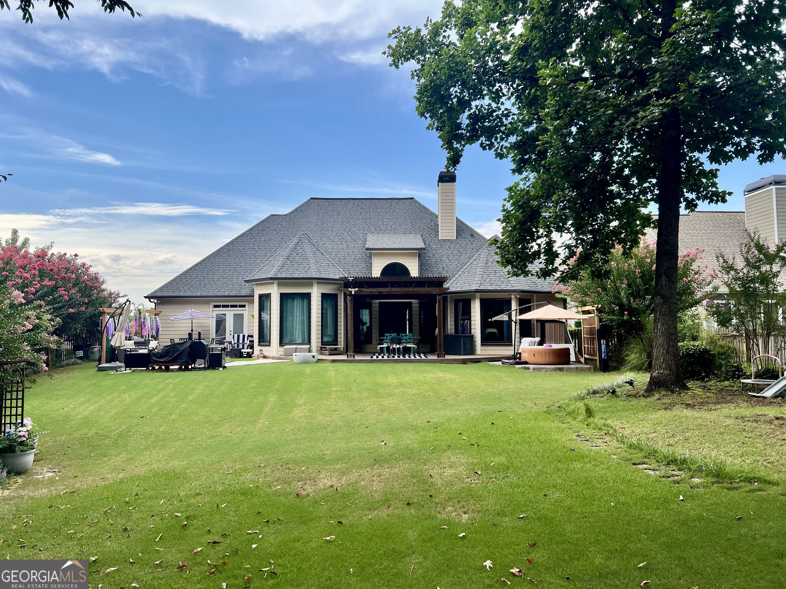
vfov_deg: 53.1
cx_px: 393
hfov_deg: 67.3
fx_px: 590
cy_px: 294
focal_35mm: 26
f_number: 1.5
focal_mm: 5.7
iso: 50
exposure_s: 1/1934
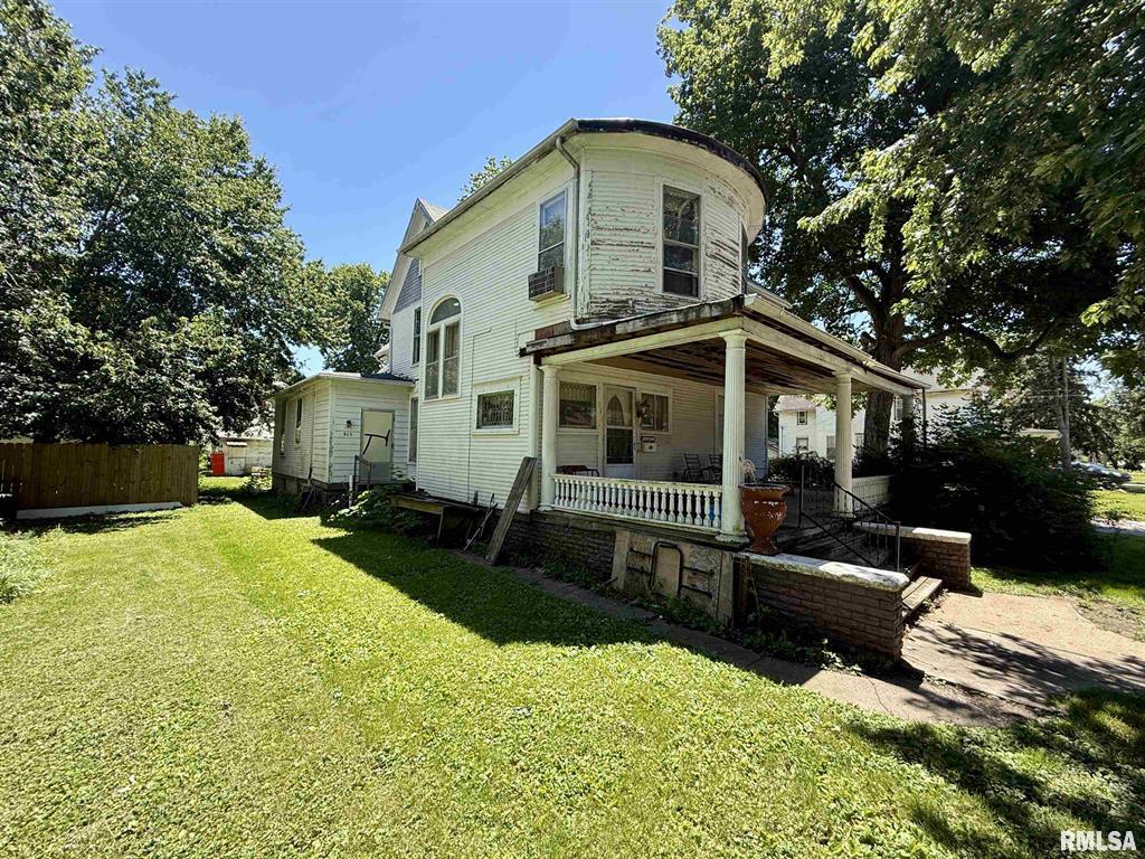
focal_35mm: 14
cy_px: 430
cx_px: 572
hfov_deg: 102.1
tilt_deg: +3.3
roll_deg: -2.1
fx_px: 463
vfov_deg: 85.7
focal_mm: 2.22
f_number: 2.2
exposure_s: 1/451
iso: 64
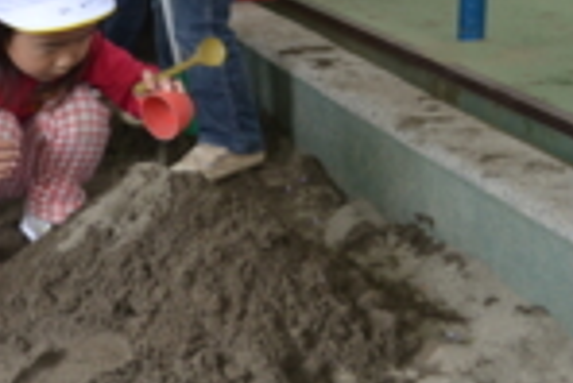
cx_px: -27
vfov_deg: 13.9
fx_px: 1545
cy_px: -21
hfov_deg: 20.2
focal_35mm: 97
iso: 400
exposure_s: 1/60
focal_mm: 24
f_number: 4
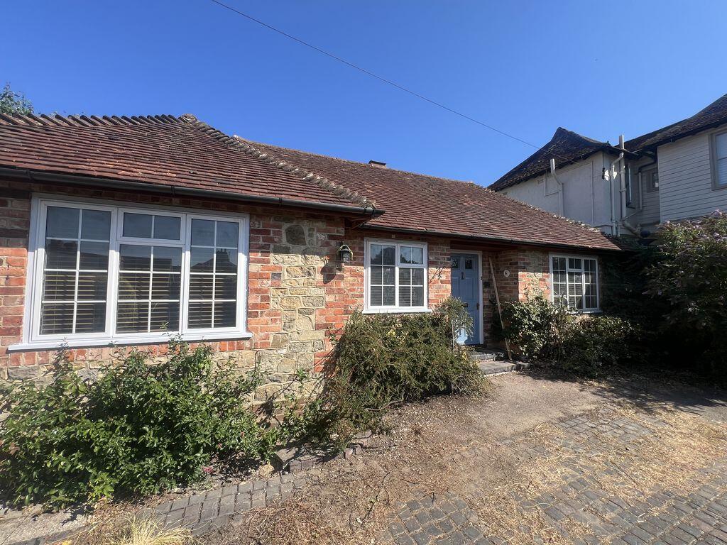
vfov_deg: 89.9
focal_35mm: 13
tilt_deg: +2.5
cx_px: 364
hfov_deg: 106.2
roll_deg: -0.5
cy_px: 272
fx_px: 273
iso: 32
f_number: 1.8
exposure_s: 1/1130
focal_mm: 1.57
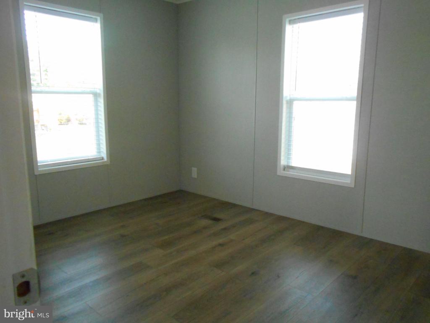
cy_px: 162
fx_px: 323
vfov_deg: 53.1
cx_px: 215
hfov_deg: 67.3
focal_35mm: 26
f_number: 3.2
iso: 800
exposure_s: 1/200
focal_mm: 4.6
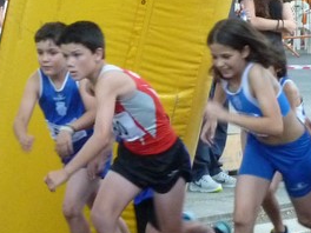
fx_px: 2821
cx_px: 377
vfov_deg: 4.7
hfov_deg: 6.3
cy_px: 211
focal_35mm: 314
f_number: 3.4
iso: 500
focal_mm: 14.4
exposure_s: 1/160
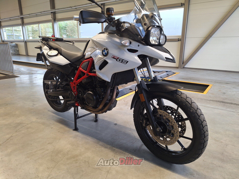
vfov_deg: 58.9
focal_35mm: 23
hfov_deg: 73.9
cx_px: 120
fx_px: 159
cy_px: 90
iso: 100
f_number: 1.8
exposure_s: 1/50
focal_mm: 5.54
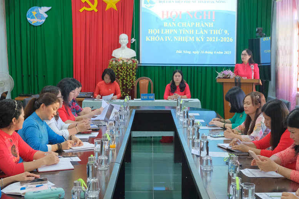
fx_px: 357
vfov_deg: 31.2
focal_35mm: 43
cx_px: 151
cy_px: 97
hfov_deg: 45.4
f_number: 4
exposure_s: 1/100
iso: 2500
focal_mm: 24.7
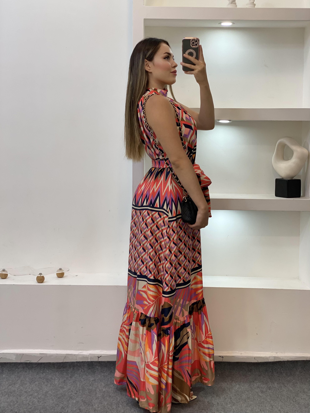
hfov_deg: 28.0
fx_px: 621
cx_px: 155
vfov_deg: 36.8
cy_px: 206
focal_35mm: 52
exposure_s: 1/100
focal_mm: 6
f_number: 2
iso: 80
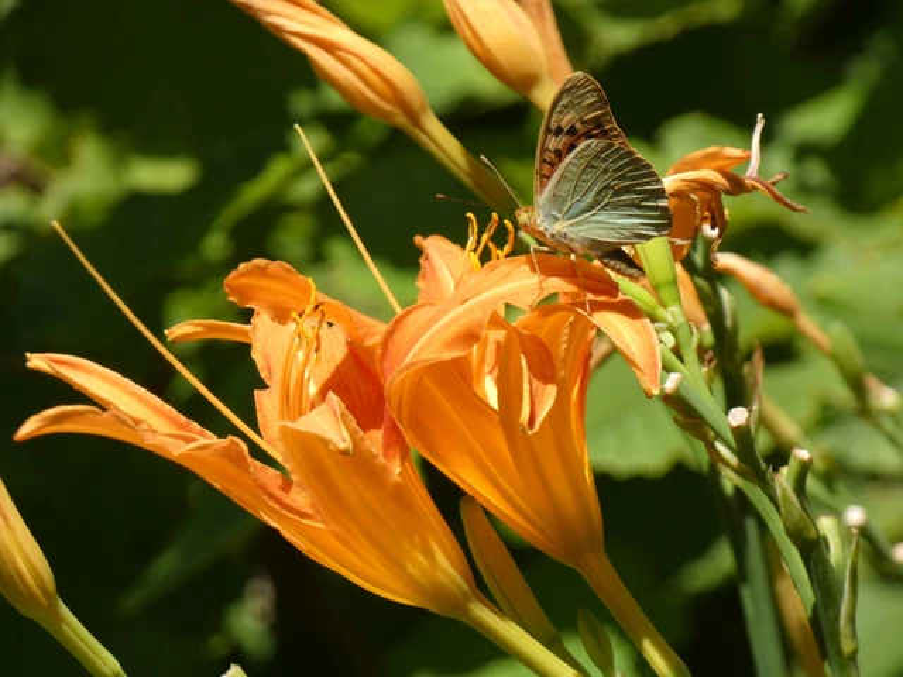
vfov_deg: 3.3
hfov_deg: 4.4
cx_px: 452
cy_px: 338
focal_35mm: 454
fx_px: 11843
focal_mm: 81.4
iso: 80
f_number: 5.6
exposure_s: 1/100
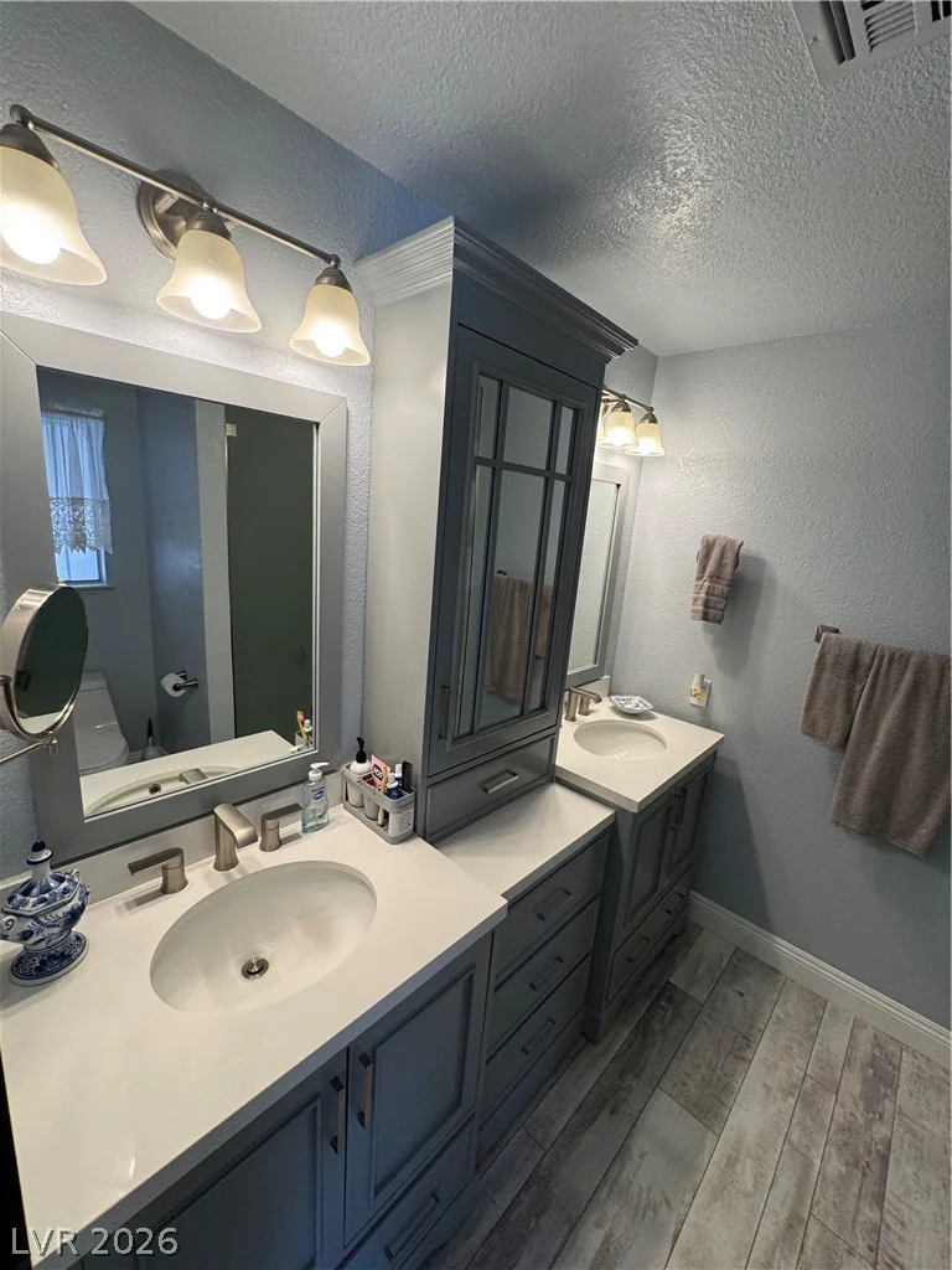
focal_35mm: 14
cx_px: 476
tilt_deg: -14.1
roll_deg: -4.5
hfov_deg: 85.7
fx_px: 513
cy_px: 635
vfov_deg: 102.1
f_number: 2.2
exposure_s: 1/120
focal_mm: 2.22
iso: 125
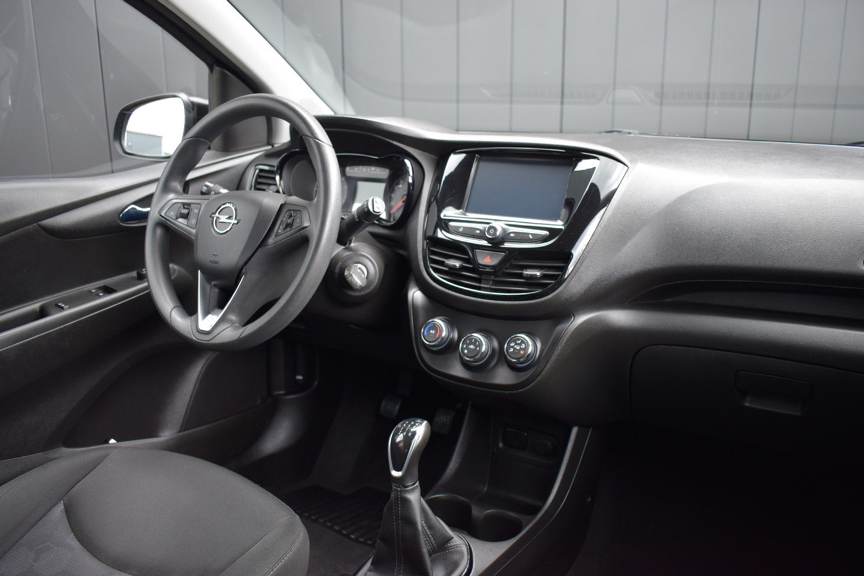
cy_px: 288
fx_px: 720
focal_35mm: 30
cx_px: 432
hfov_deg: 61.9
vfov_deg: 43.6
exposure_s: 1/60
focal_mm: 20
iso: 800
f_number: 4
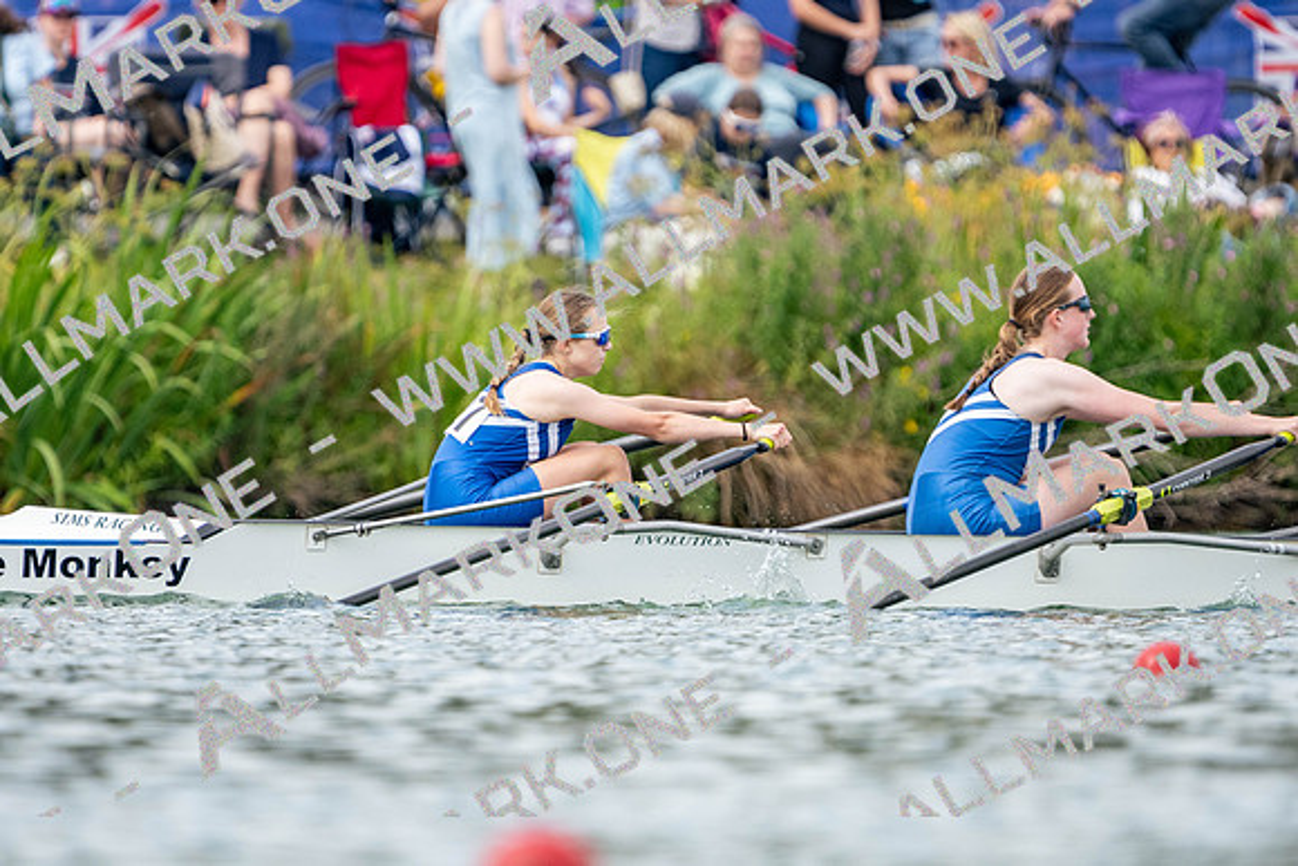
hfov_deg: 2.3
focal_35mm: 900
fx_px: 32456
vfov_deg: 1.5
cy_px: 433
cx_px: 649
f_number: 6.3
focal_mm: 600
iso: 640
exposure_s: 1/1600
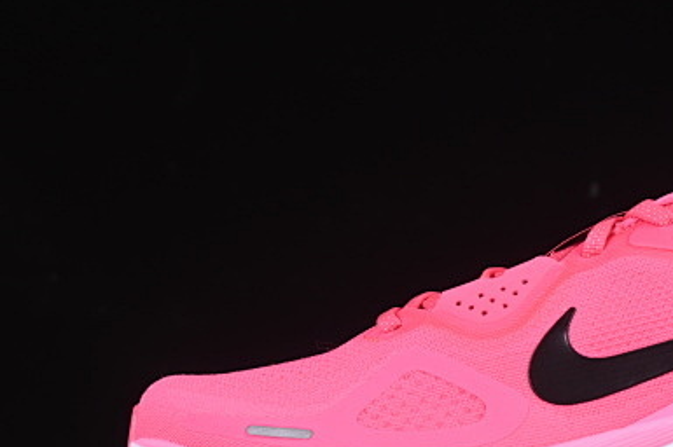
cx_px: 587
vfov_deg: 8.8
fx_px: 2914
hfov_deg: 13.1
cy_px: 277
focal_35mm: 156
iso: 160
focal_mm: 50
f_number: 8
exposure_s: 1/80
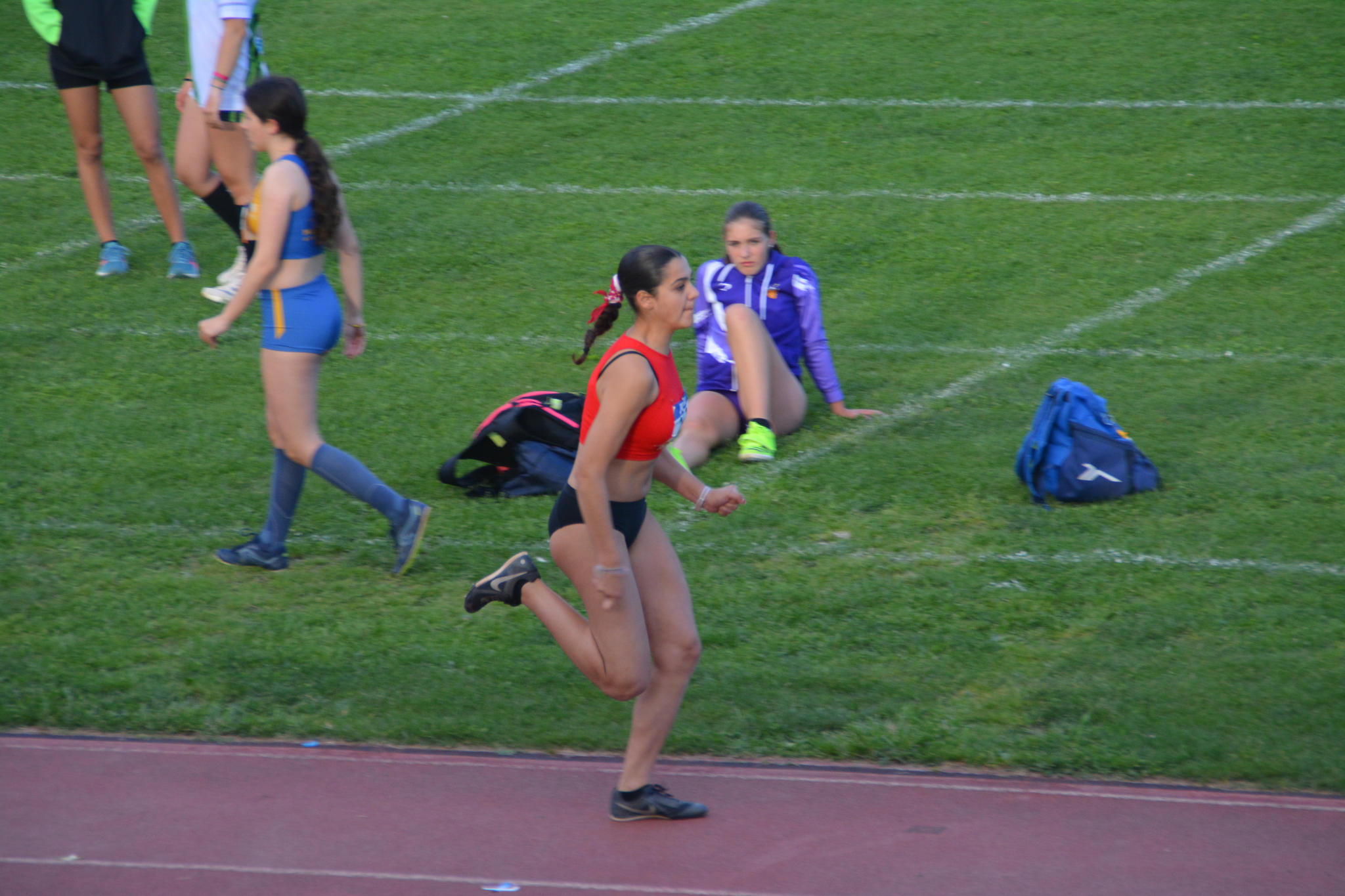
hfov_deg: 6.9
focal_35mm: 300
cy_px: 448
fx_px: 11207
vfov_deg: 4.6
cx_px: 672
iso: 800
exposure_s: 1/500
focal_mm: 200
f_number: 6.3
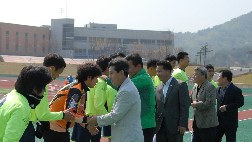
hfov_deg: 27.0
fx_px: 520
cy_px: 121
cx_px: 78
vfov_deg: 15.4
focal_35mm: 78
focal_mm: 29
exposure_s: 1/1600
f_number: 7.1
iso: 500
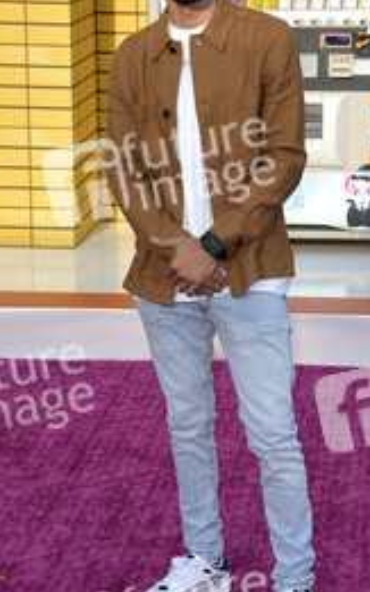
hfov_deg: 13.5
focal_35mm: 97
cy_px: 286
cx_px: 226
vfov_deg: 21.4
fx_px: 1566
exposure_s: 1/250
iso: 320
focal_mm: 62
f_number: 7.1
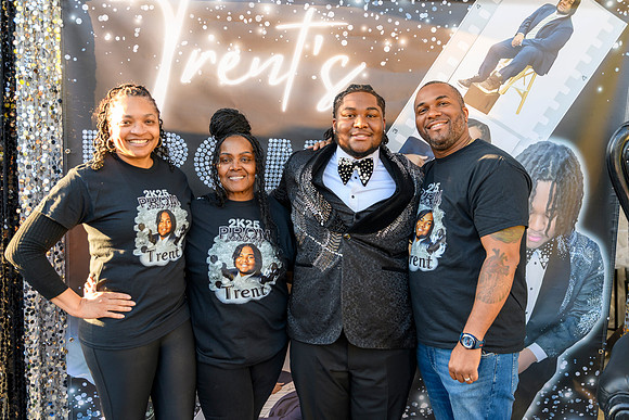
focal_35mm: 34
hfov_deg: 55.8
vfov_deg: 38.9
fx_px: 594
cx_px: 314
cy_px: 210
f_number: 3.2
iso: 360
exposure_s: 1/250
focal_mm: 34
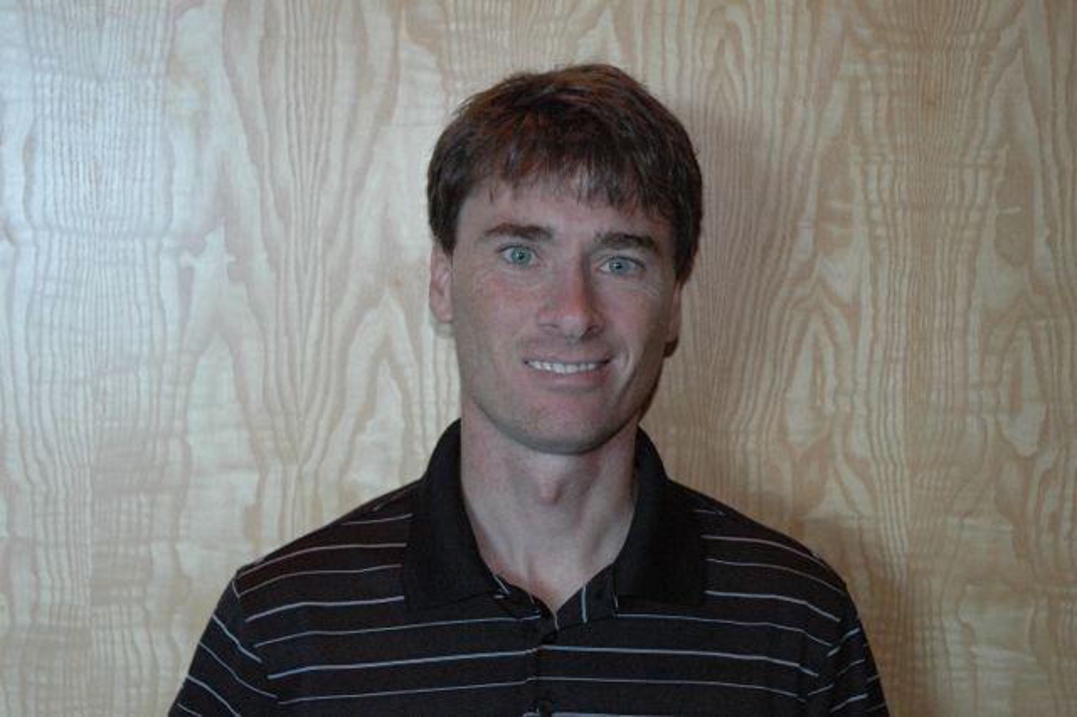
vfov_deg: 23.8
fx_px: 1704
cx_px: 538
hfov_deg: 35.1
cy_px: 358
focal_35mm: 57
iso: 1600
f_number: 5
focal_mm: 38
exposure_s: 1/80
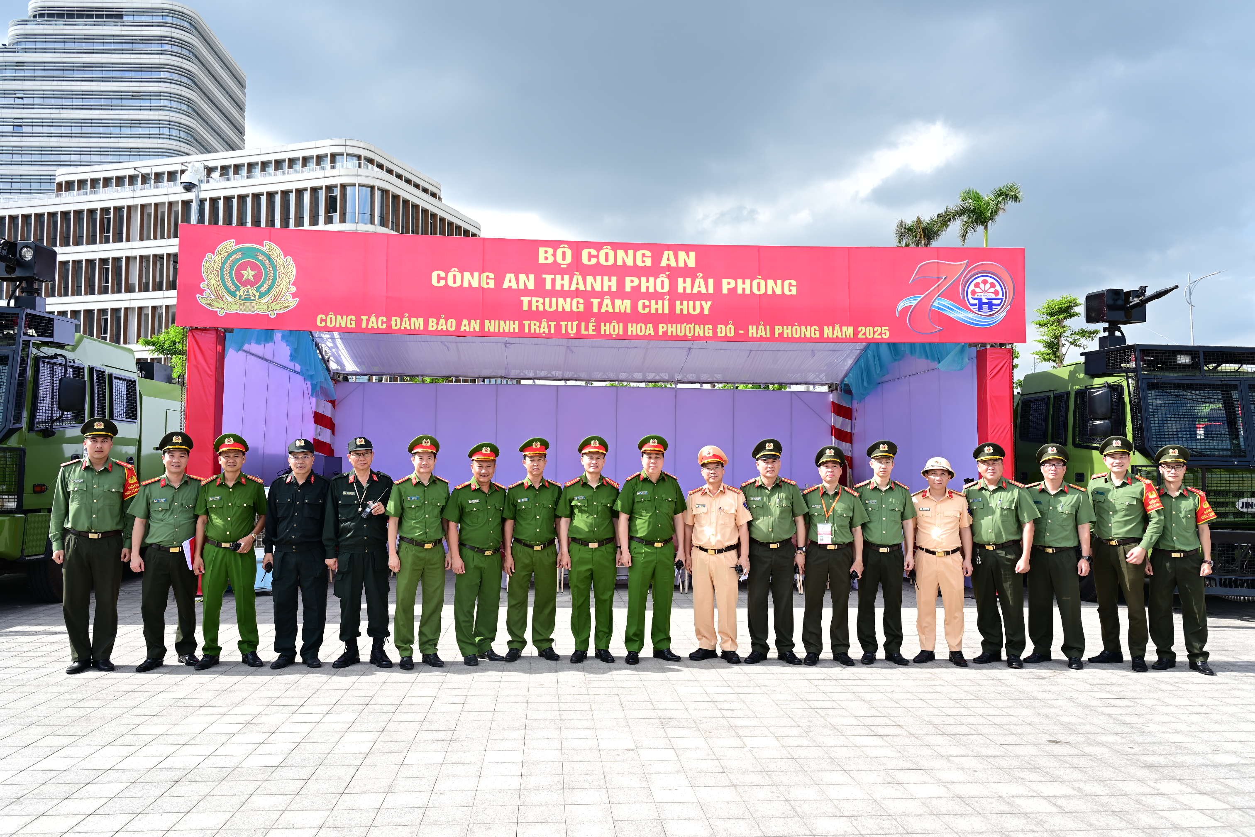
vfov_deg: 49.6
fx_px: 906
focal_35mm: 26
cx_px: 628
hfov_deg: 69.4
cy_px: 418
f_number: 5.6
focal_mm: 26
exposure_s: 1/100
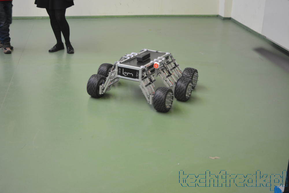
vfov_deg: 25.8
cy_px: 96
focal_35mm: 52
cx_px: 144
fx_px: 421
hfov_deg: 37.8
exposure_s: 1/40
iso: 800
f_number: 4.5
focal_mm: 35
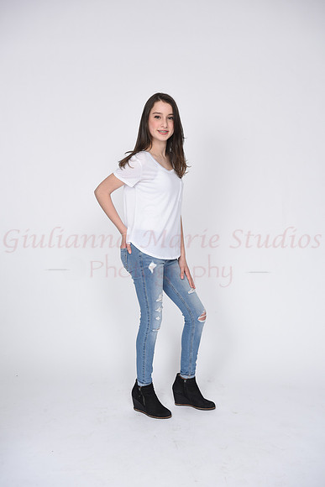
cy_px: 244
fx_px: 609
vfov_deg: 43.6
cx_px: 162
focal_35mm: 45
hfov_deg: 29.9
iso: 160
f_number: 8
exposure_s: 1/125
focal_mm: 45
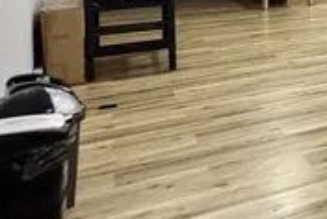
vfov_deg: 19.0
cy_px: -74
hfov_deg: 18.4
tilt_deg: -0.9
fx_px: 601
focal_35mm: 66
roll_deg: -0.1
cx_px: 671
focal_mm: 2.22
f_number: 2.2
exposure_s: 1/100
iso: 250
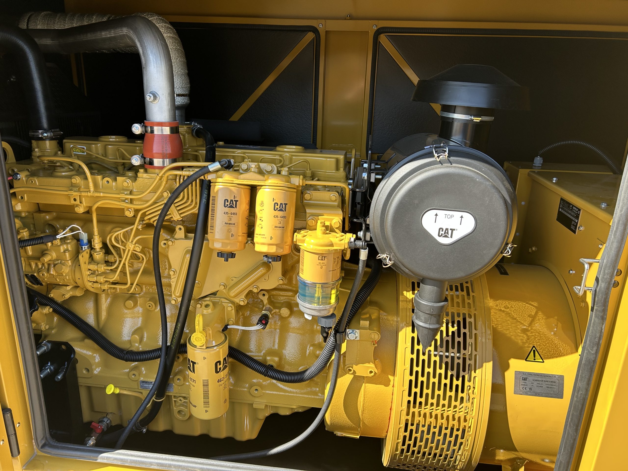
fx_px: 472
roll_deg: -1.3
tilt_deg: -16.4
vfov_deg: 53.1
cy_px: 236
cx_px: 314
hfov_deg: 67.3
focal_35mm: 26
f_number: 1.5
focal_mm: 5.7
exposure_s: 1/584
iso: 50
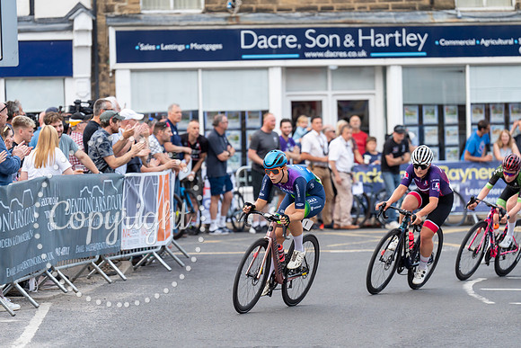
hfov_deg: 11.9
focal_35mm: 173
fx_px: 2504
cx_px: 260
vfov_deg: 7.9
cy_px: 174
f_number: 3.2
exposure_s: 1/1000
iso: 500
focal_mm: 173
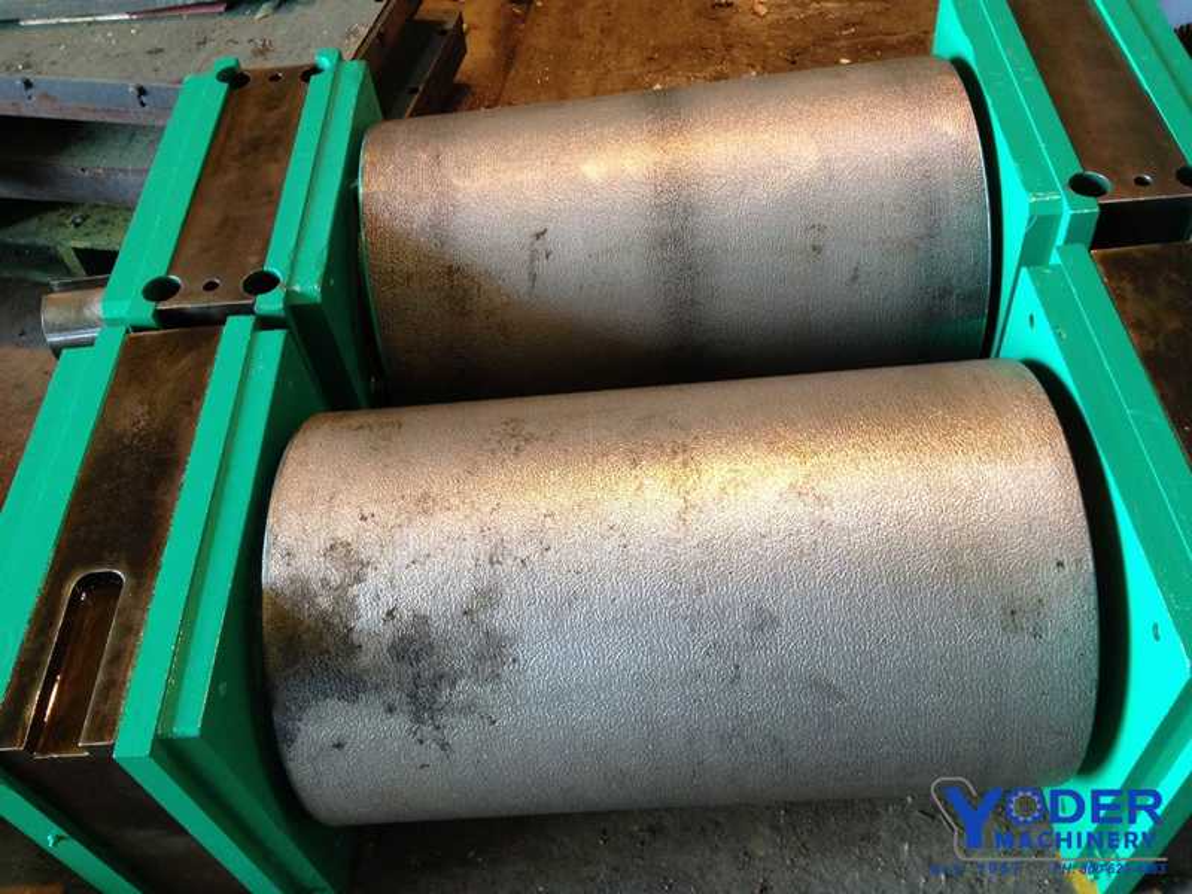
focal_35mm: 35
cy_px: 447
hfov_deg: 52.6
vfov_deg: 40.7
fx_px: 1205
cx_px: 596
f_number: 2.4
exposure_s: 1/20
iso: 160
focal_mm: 4.28
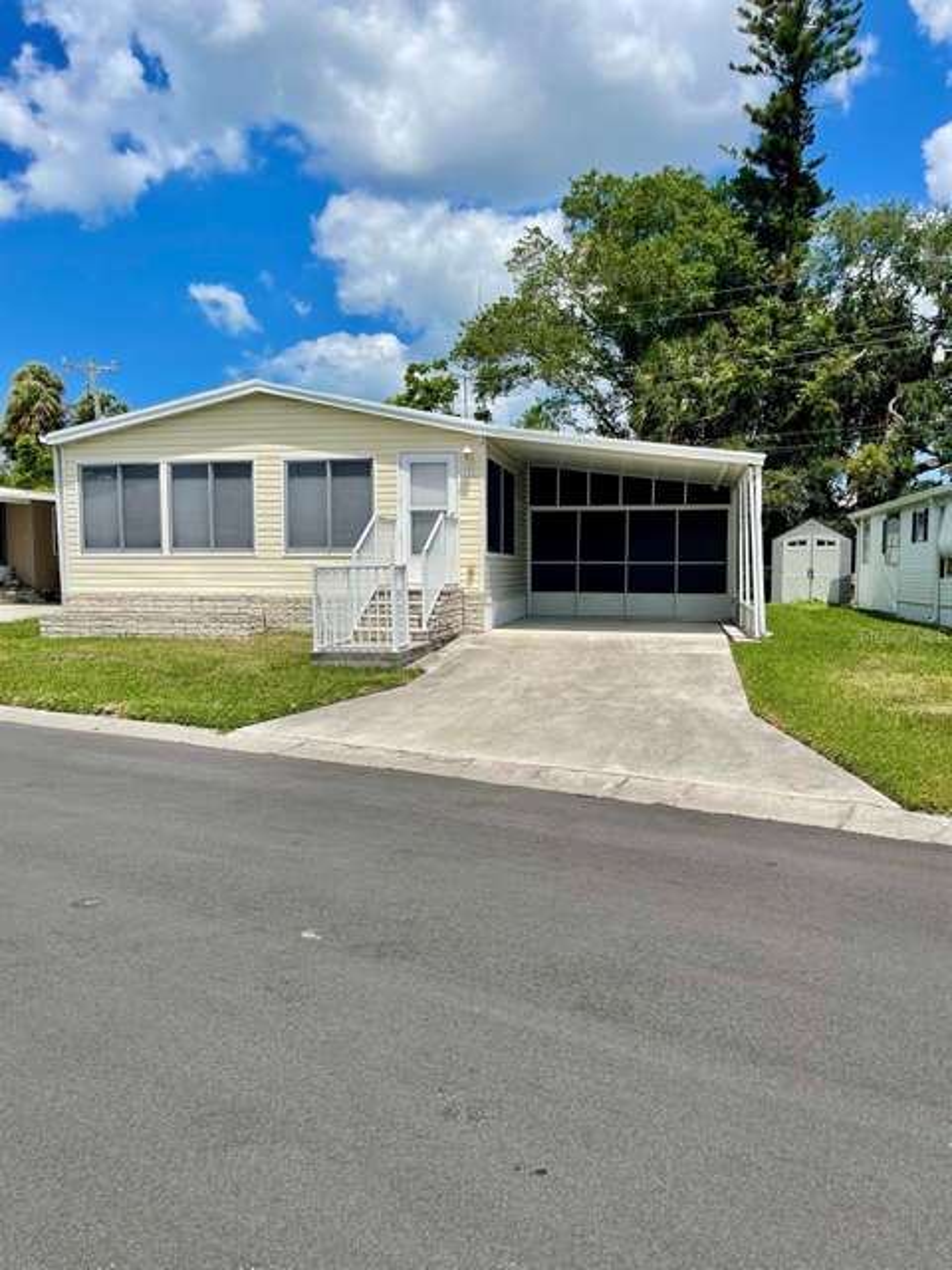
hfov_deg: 54.9
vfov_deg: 69.4
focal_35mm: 25
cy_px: 635
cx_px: 476
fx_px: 917
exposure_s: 1/5618
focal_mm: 5.1
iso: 32
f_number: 1.6
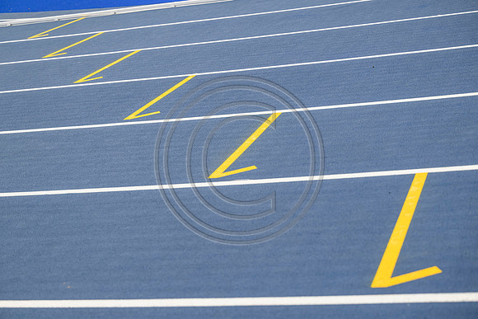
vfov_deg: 19.5
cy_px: 160
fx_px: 930
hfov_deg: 28.8
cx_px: 239
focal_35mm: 70
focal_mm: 70
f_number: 4
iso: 200
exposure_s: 1/400
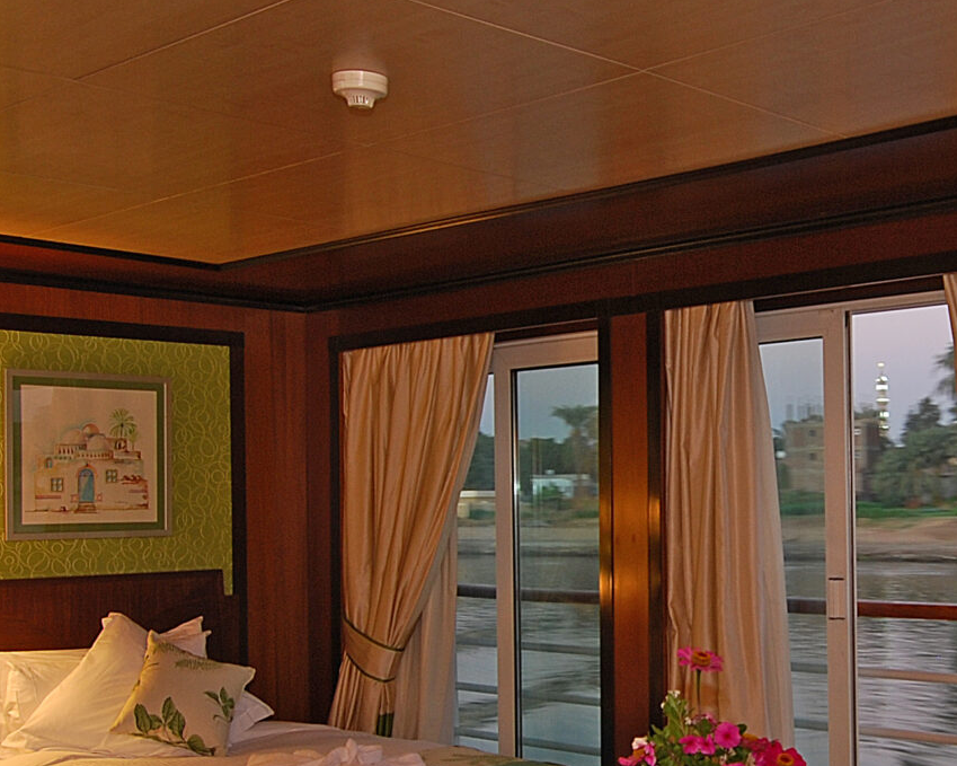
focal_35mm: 51
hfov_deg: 35.3
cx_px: 782
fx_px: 1444
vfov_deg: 29.5
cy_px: 492
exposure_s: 1/2.5
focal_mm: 12
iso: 100
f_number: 10
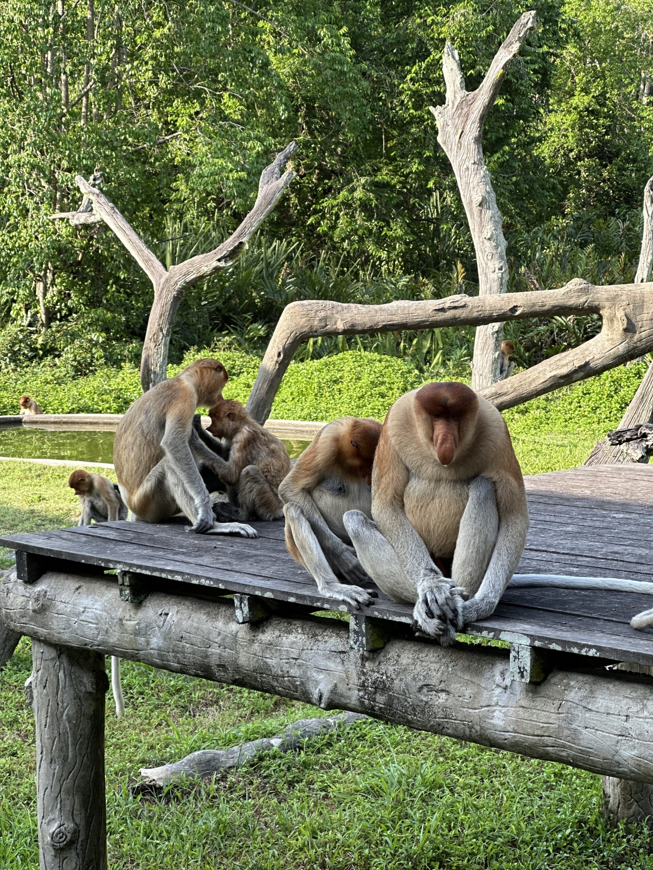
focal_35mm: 77
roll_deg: -0.2
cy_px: 435
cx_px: 326
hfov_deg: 19.1
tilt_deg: -5.0
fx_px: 1937
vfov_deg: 25.3
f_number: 2.8
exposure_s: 1/121
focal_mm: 9
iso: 32
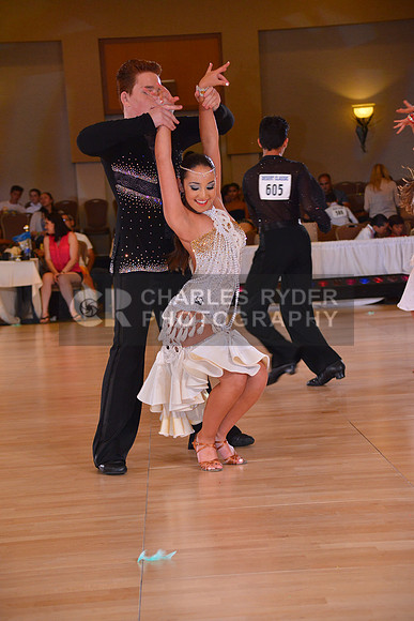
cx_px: 207
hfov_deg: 15.9
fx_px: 1482
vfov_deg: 23.6
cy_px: 310
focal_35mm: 86
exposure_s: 1/250
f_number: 6.3
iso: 2000
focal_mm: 86
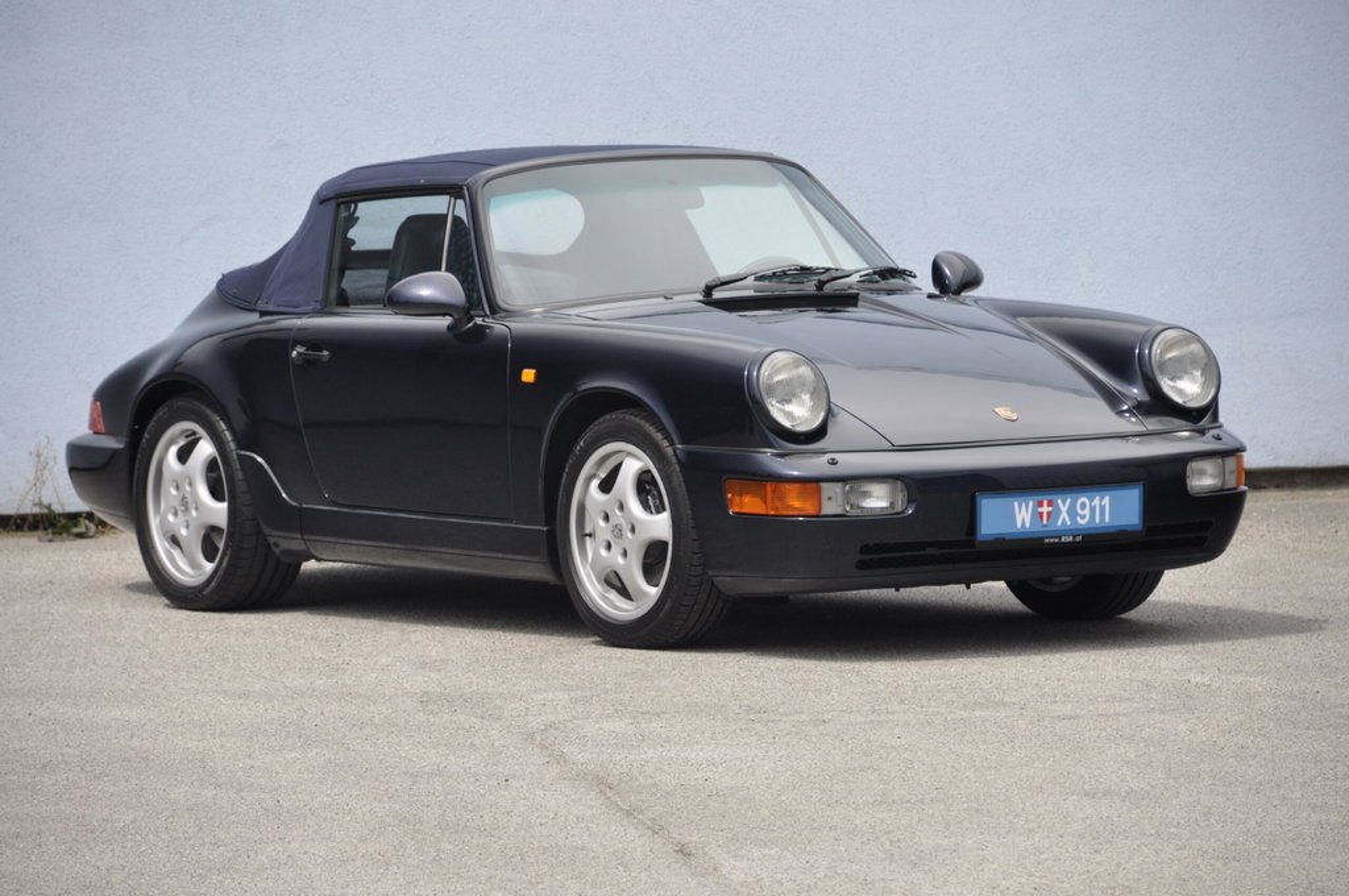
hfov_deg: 9.8
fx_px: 7859
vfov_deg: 6.5
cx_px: 674
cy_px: 448
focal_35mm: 210
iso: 500
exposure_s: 1/500
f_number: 6
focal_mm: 140
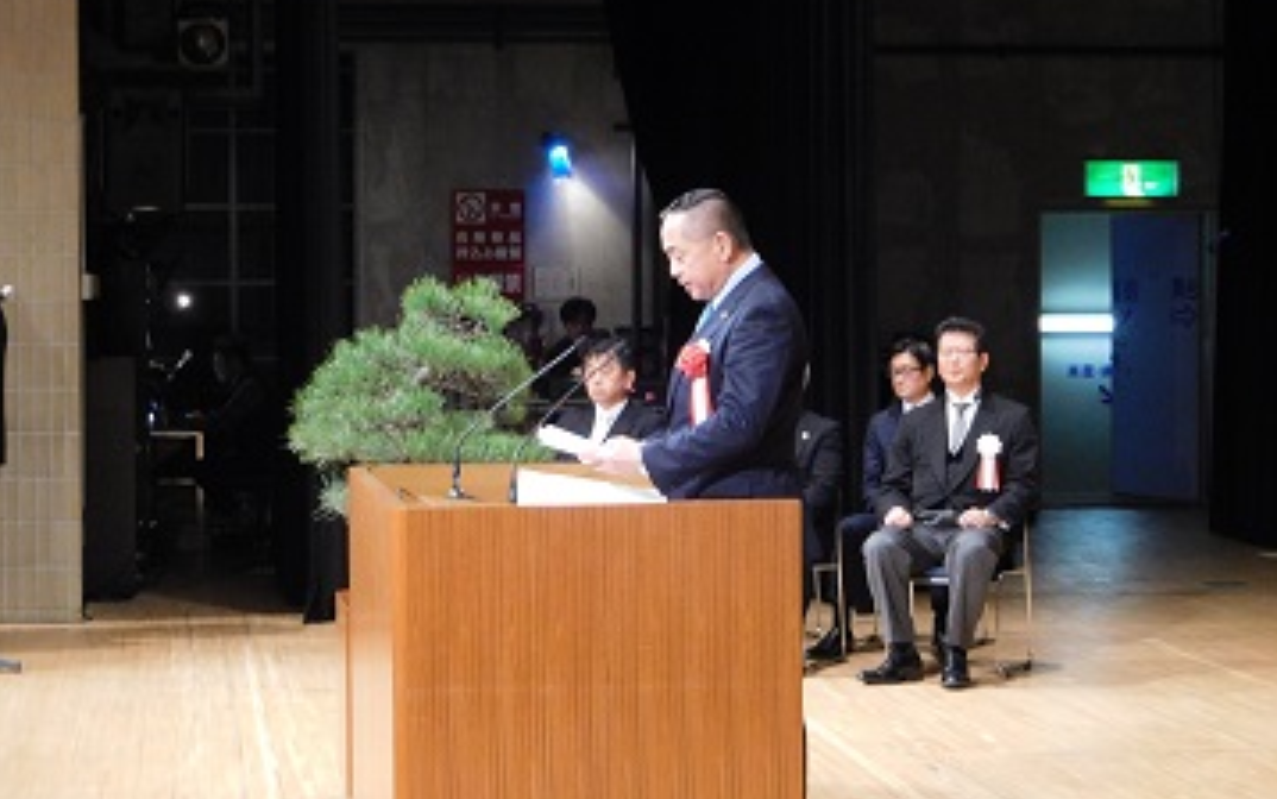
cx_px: 638
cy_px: 428
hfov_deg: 21.6
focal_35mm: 96
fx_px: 3342
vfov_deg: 13.6
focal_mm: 16.1
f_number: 4.7
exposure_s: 1/15
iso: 800
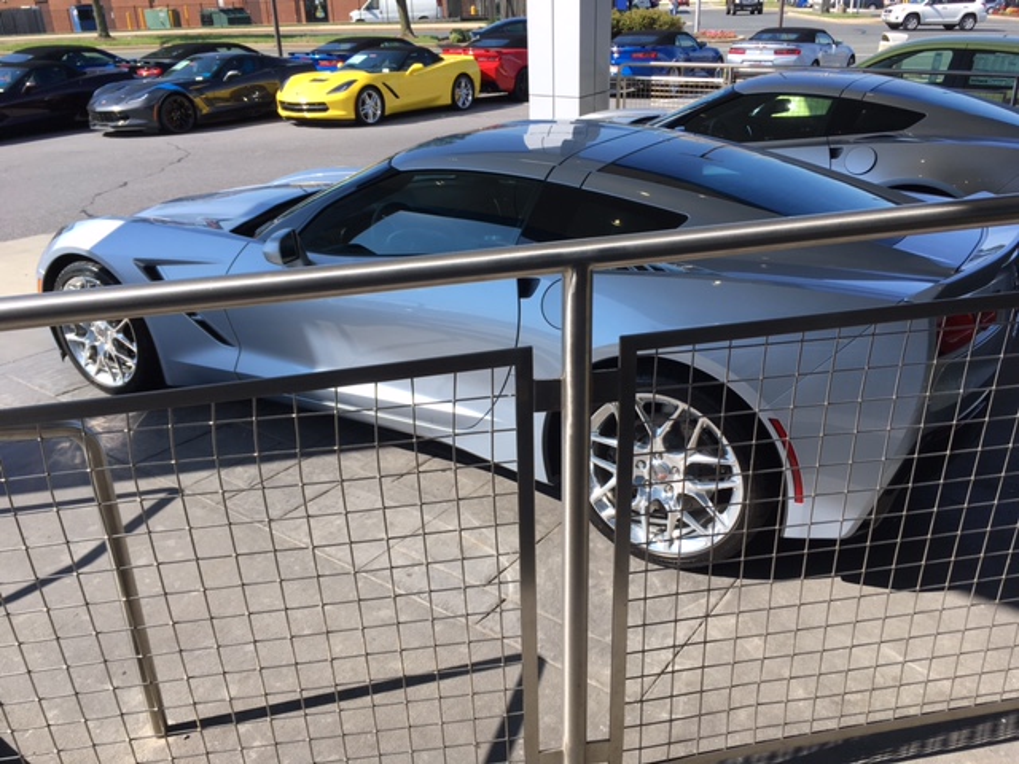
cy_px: 382
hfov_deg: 61.7
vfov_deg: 48.2
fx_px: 854
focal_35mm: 29
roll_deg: +0.9
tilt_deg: -24.7
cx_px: 510
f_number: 2.2
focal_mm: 4.15
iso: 25
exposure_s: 1/793
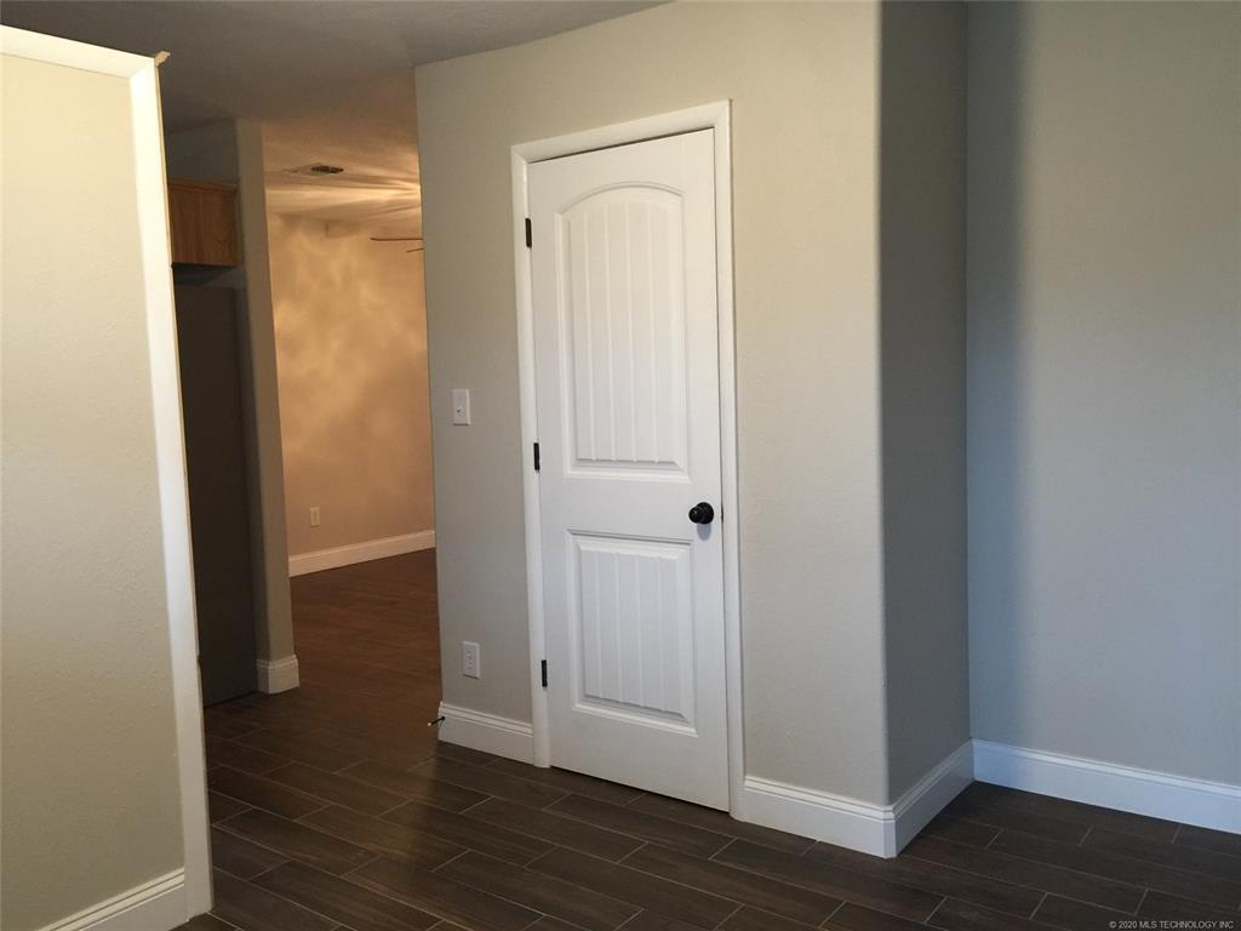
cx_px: 620
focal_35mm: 29
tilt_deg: -5.6
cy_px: 466
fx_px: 1040
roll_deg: +0.4
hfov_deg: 61.7
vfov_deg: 48.2
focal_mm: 4.15
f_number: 2.2
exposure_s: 1/15
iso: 100
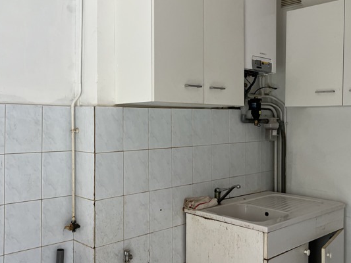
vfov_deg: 36.8
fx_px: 396
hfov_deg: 47.6
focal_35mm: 39
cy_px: 118
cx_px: 139
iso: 100
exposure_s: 1/122
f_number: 1.6
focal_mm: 5.1
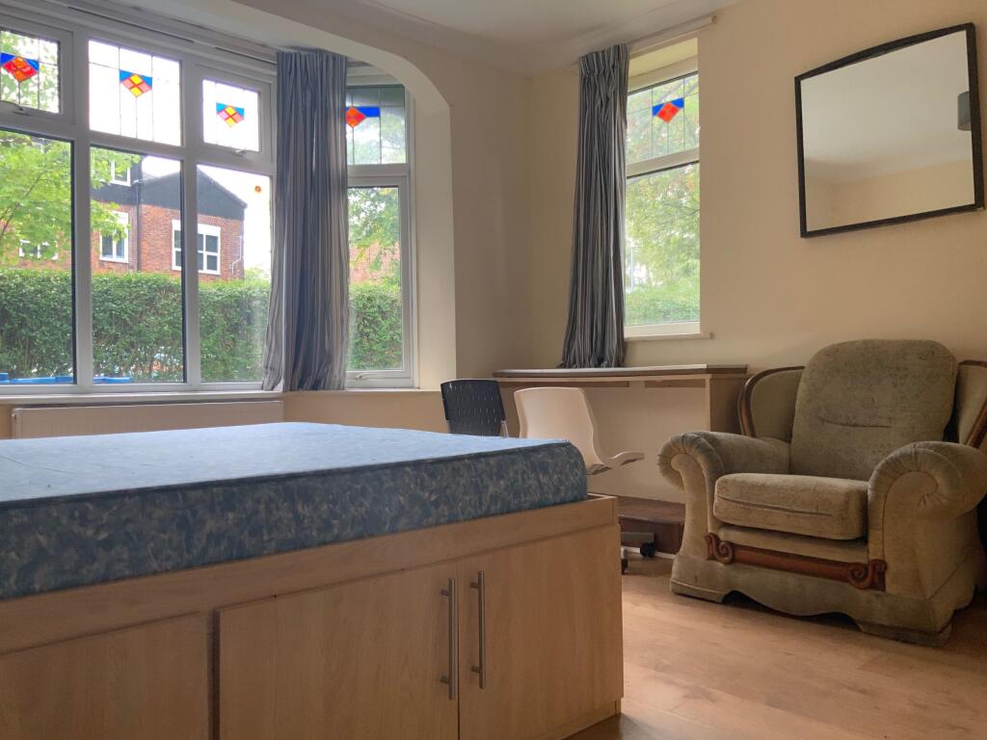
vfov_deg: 48.2
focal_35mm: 29
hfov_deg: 61.7
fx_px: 827
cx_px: 494
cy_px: 370
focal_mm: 3
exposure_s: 1/122
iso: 64
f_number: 1.8
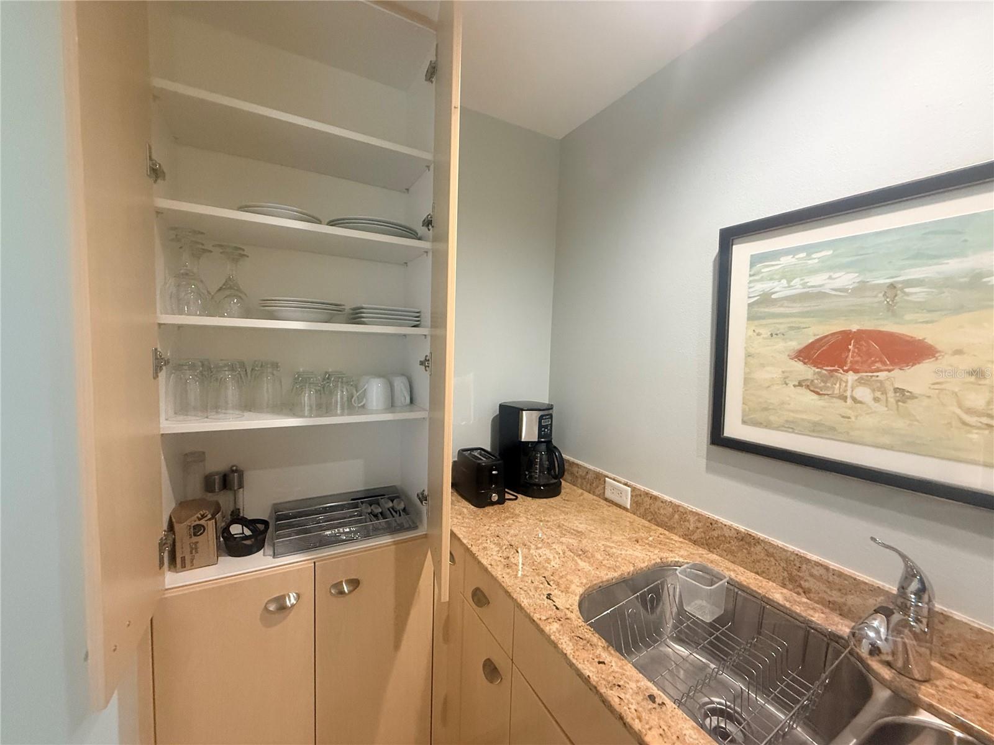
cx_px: 497
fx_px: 402
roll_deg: -1.7
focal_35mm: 14
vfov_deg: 85.7
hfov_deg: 102.1
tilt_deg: -3.7
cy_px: 372
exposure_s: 1/60
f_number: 2.2
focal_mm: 2.22
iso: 500
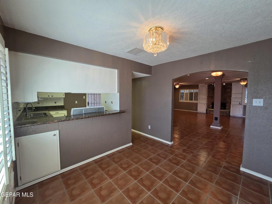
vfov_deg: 89.9
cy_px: 102
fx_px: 102
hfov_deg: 106.2
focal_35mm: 13
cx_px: 136
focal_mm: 2.2
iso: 200
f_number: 2.2
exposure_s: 1/120
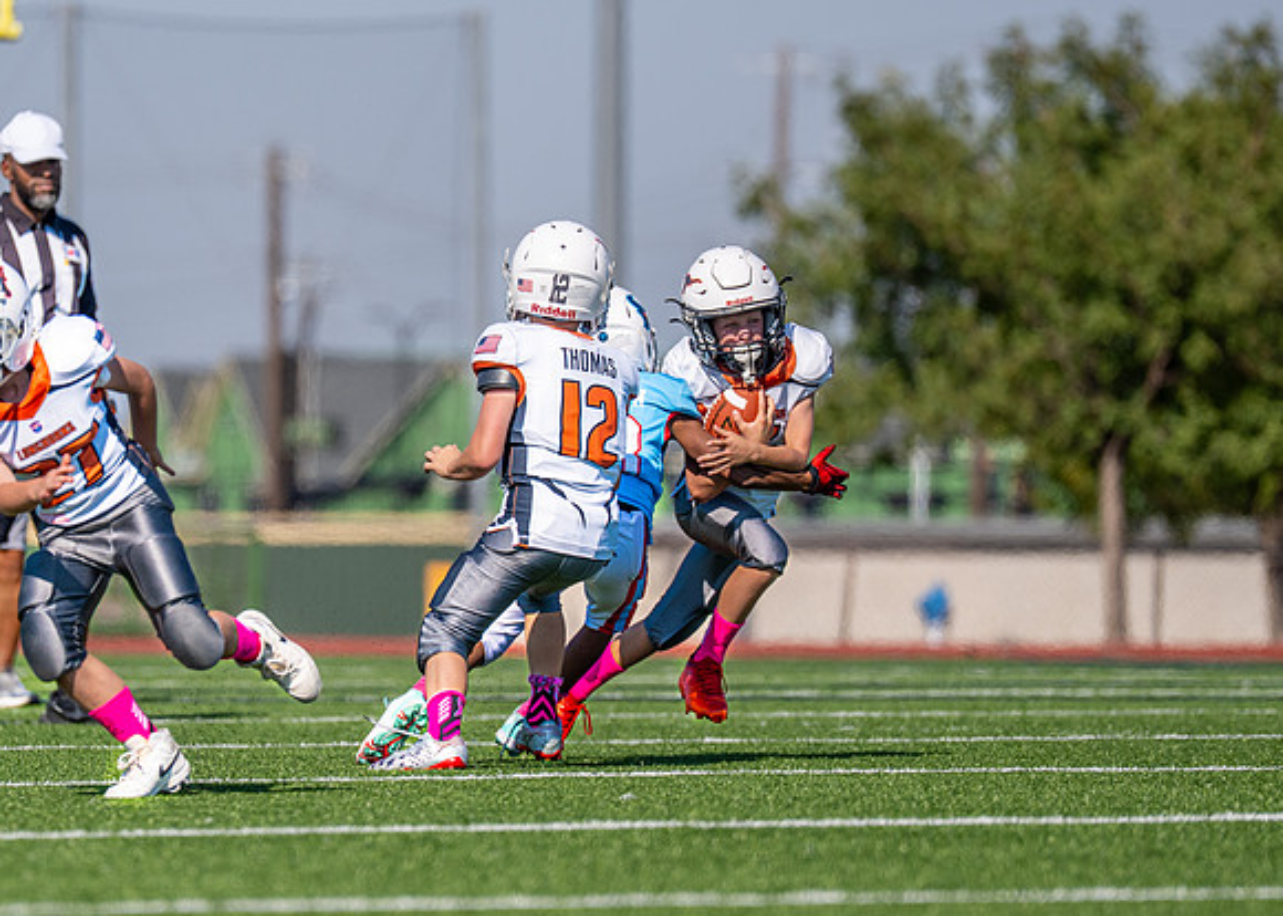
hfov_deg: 5.2
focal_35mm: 386
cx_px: 474
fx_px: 14063
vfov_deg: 3.7
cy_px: 445
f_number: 2.8
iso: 100
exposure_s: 1/3200
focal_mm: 200
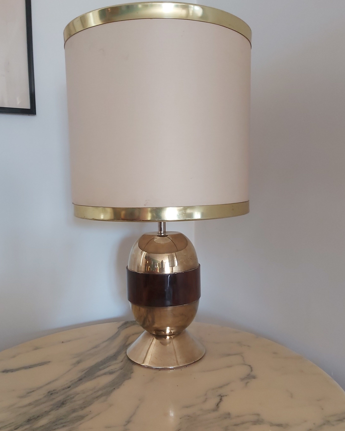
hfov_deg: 48.5
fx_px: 383
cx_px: 177
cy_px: 223
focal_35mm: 30
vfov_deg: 58.8
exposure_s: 1/60
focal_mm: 3.92
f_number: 1.7
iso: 160
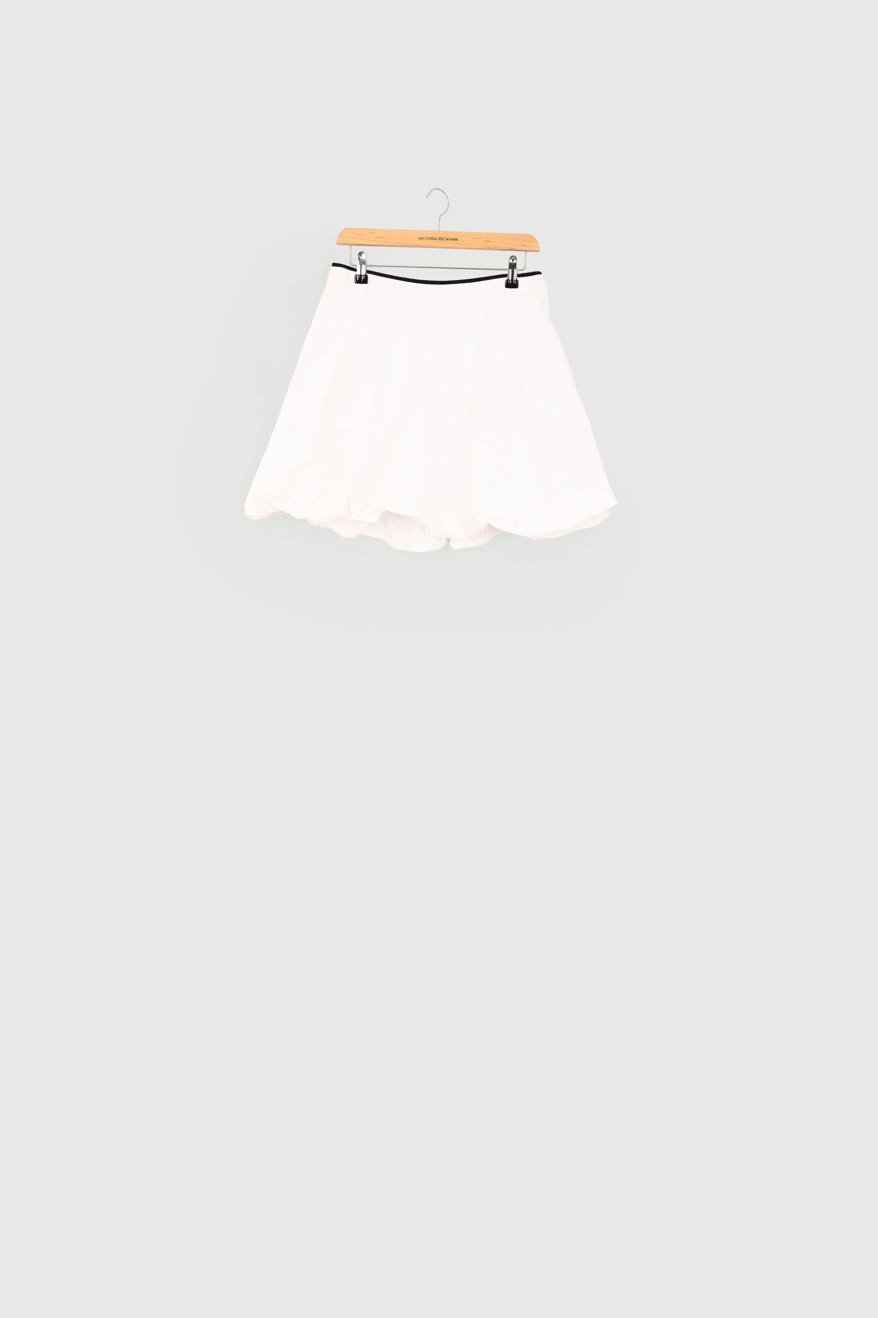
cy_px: 659
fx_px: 1354
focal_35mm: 37
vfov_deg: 51.9
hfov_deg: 35.9
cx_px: 439
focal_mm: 37
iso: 200
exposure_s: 1/100
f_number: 11
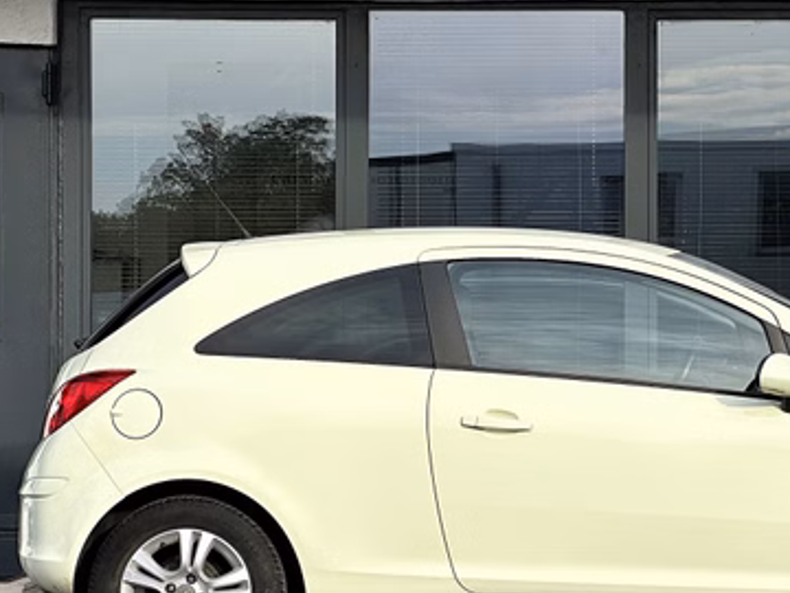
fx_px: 3127
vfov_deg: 10.8
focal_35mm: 137
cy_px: 404
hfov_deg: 14.3
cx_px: 621
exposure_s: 1/389
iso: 32
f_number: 2.8
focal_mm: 9
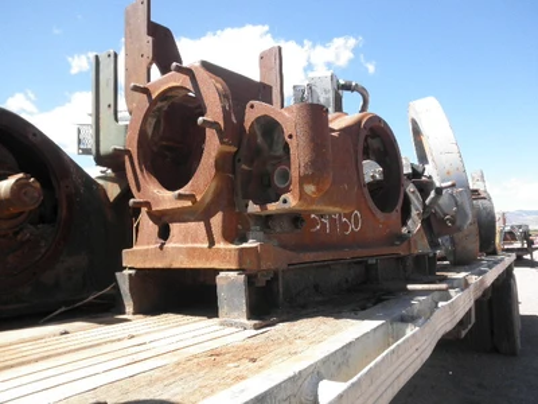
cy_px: 202
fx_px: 435
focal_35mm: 28
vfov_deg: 49.7
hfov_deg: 63.4
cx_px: 269
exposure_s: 1/50
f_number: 8.5
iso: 64
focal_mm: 5
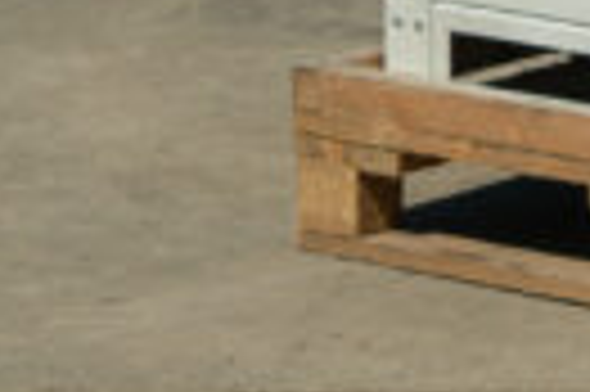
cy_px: -795
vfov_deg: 3.5
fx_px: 6269
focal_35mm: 383
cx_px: 1351
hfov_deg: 5.2
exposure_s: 1/500
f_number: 4
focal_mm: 49
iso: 100
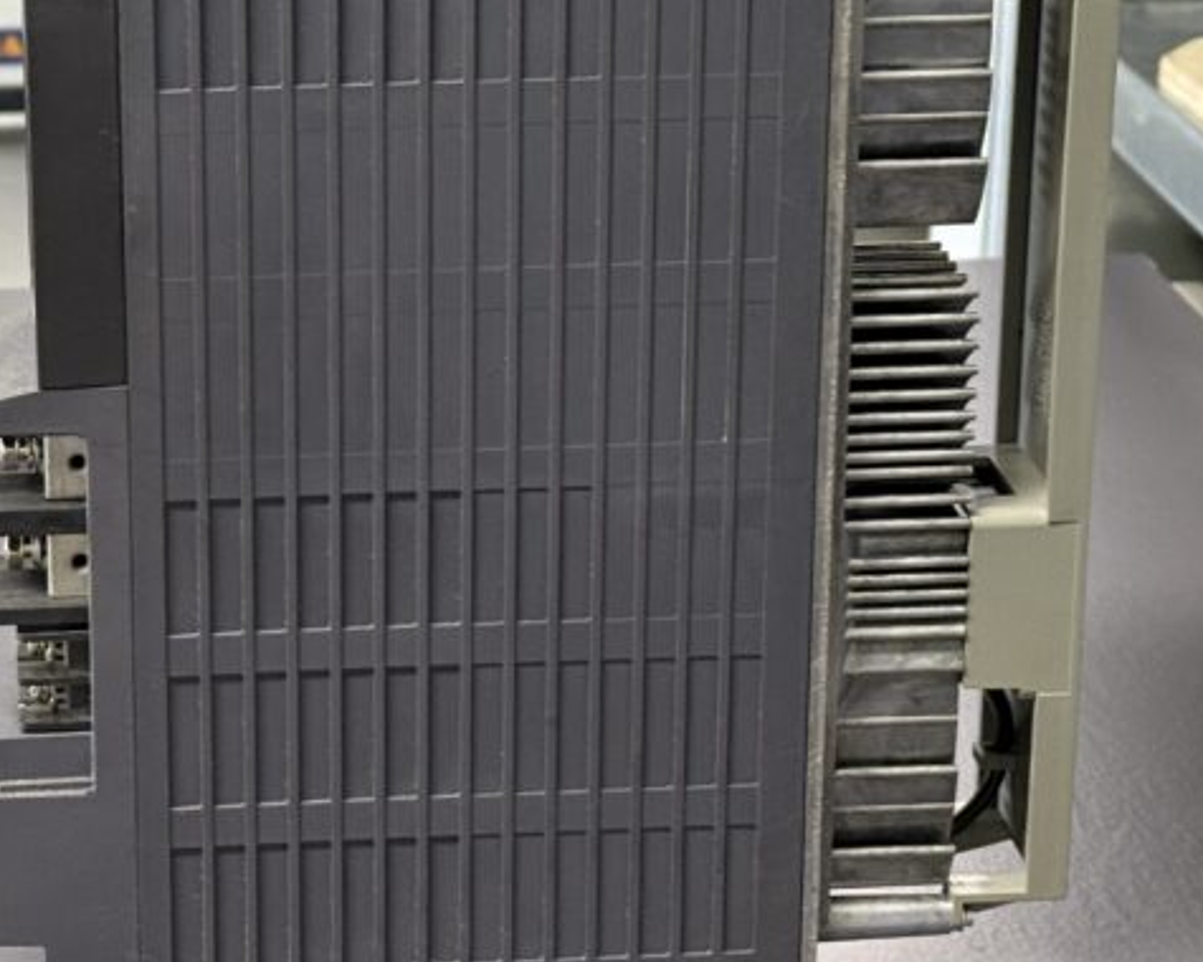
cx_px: 362
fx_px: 3596
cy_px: 195
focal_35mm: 101
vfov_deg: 15.2
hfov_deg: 18.9
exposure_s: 1/33
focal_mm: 6.76
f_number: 1.78
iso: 250
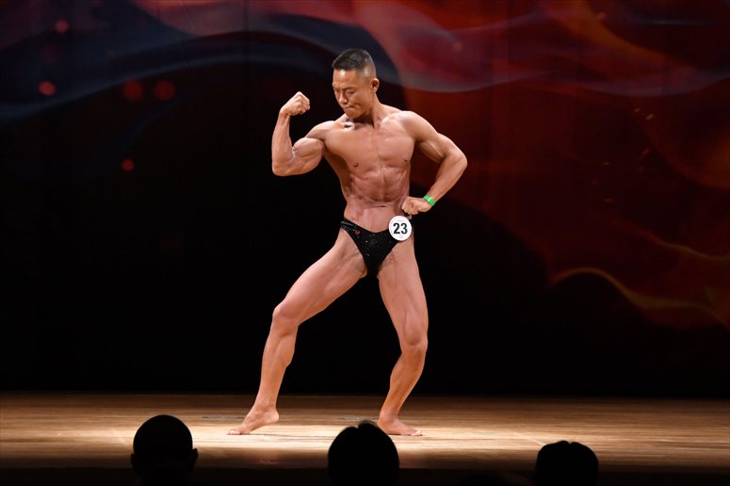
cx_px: 365
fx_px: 4864
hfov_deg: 8.6
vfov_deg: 5.7
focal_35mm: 240
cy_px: 243
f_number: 5.6
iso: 4000
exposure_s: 1/400
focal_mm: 160
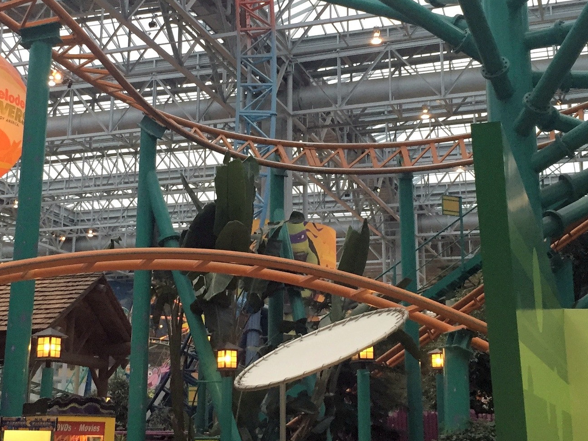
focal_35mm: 57
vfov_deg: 25.6
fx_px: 968
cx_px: 247
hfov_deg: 33.7
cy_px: 156
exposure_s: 1/30
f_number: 2.2
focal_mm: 4.15
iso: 40
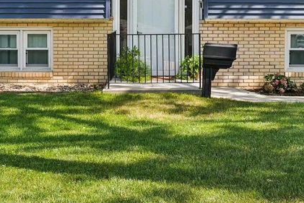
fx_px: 473
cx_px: 173
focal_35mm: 56
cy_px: -37
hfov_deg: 35.6
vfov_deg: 22.4
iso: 400
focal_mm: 23
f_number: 9
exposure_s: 1/320
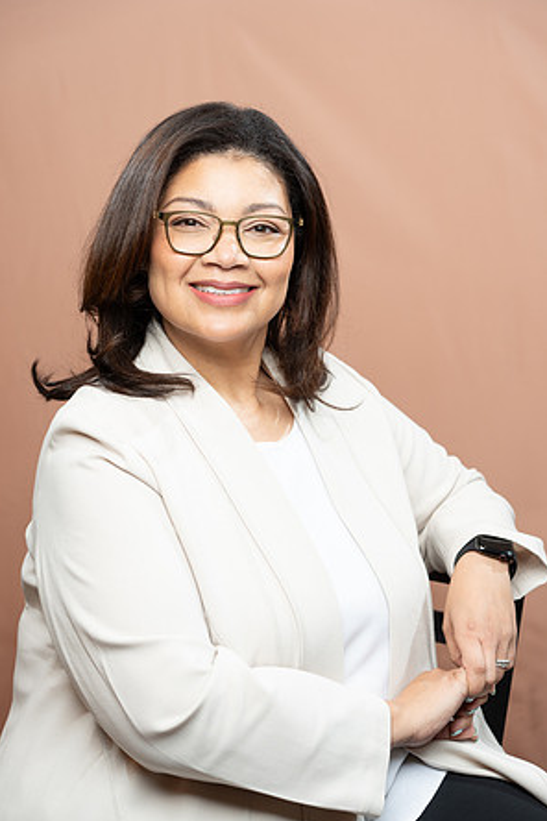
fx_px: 1618
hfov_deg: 19.2
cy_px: 412
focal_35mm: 71
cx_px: 274
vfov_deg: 28.5
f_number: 4
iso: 320
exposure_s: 1/160
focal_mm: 70
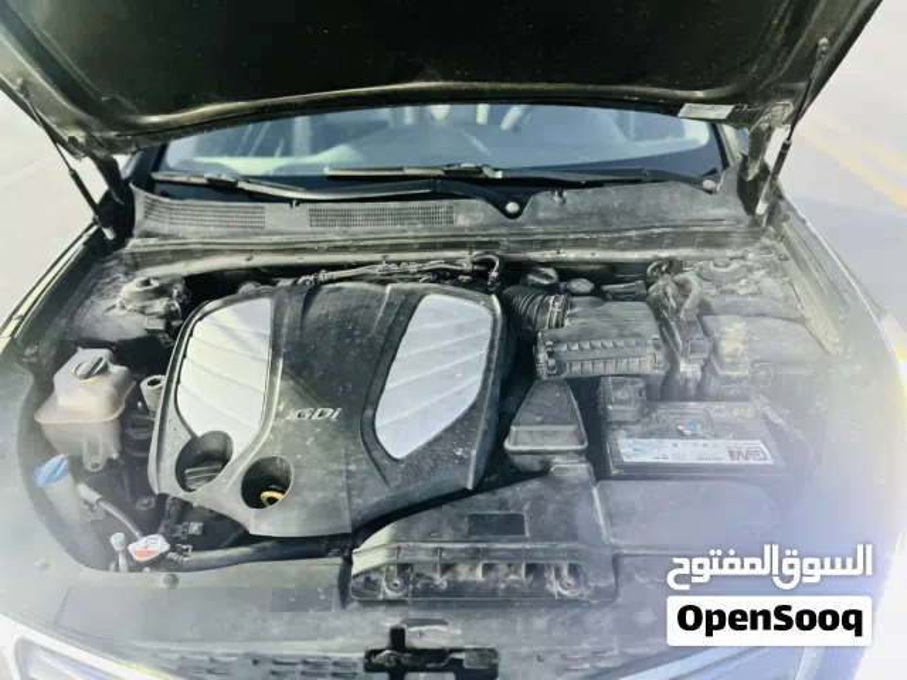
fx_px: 681
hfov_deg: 67.3
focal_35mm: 26
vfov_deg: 53.1
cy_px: 340
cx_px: 454
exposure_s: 1/30
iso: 1000
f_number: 1.5
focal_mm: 5.7
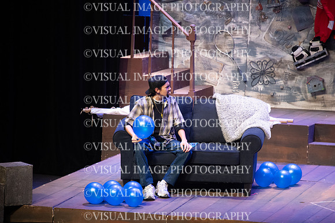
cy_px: 112
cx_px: 168
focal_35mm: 370
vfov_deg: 3.7
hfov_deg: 5.6
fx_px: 3441
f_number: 6.3
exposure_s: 1/160
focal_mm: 370
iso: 5000
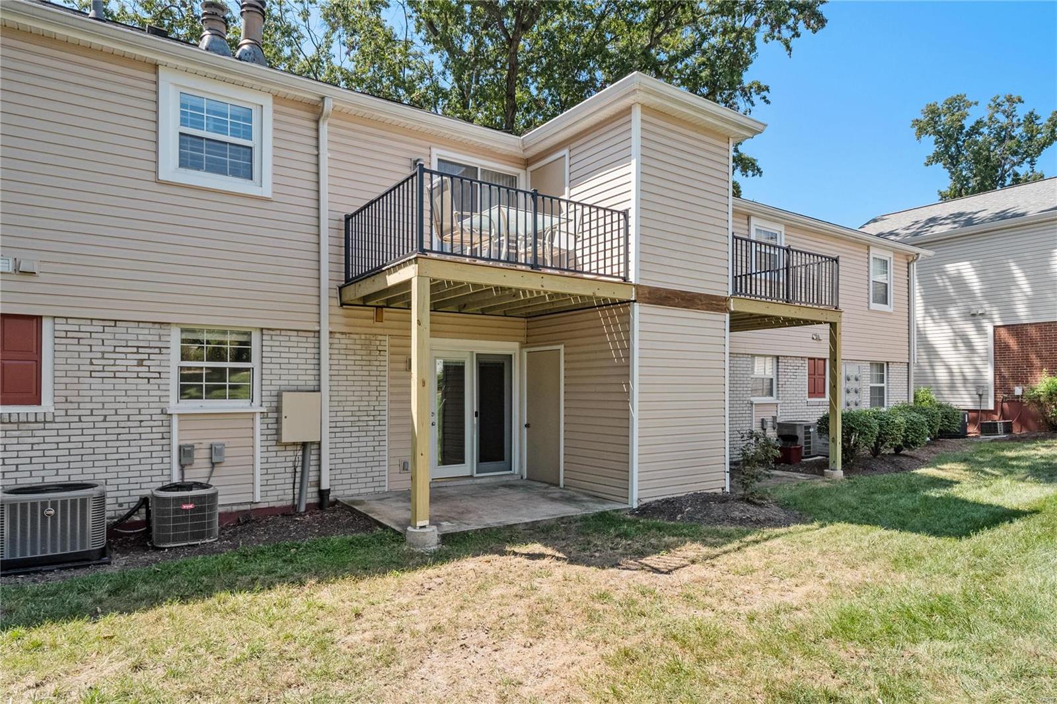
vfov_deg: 61.9
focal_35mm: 20
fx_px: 587
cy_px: 352
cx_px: 528
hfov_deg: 84.0
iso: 400
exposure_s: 1/500
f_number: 6.3
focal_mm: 10
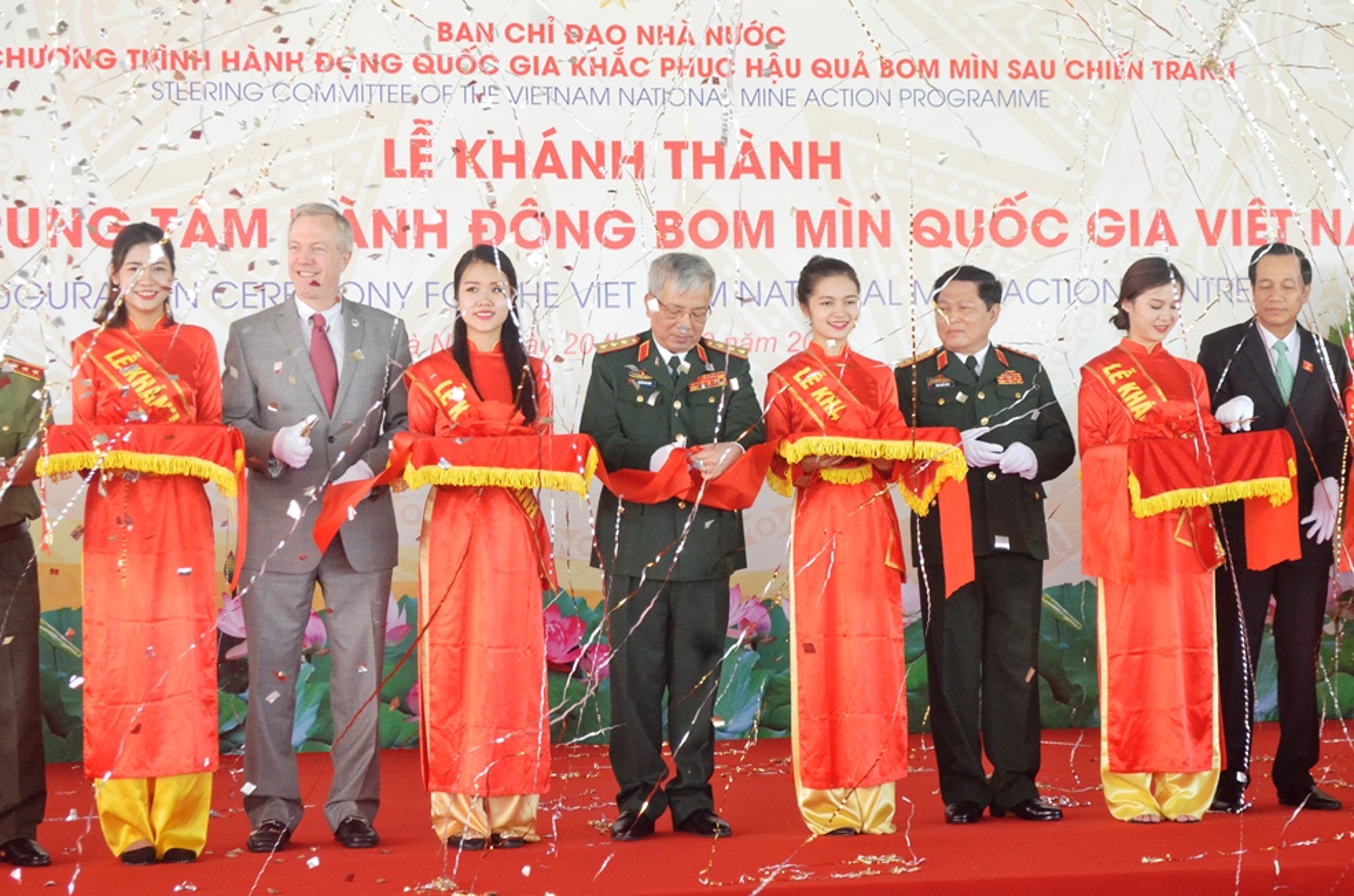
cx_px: 677
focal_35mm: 69
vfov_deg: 19.6
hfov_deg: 29.3
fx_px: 2590
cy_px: 448
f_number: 7.1
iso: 5000
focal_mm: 46
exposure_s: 1/200
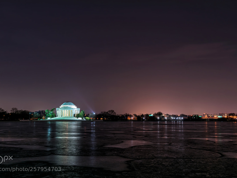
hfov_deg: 46.8
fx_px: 274
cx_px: 110
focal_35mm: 40
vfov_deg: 36.0
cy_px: 89
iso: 100
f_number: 13
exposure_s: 30
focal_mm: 35
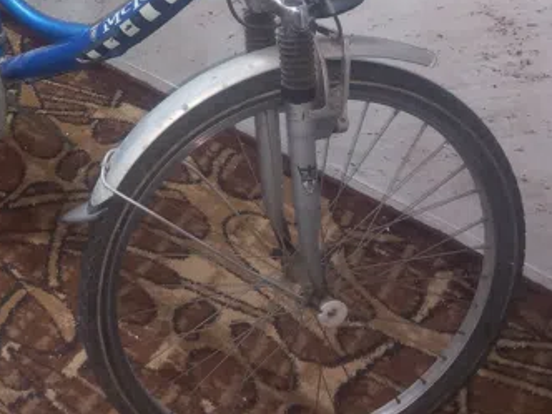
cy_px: 43
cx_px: 68
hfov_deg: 35.0
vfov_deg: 27.1
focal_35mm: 52
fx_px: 829
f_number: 1.8
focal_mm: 4
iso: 250
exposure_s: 1/25
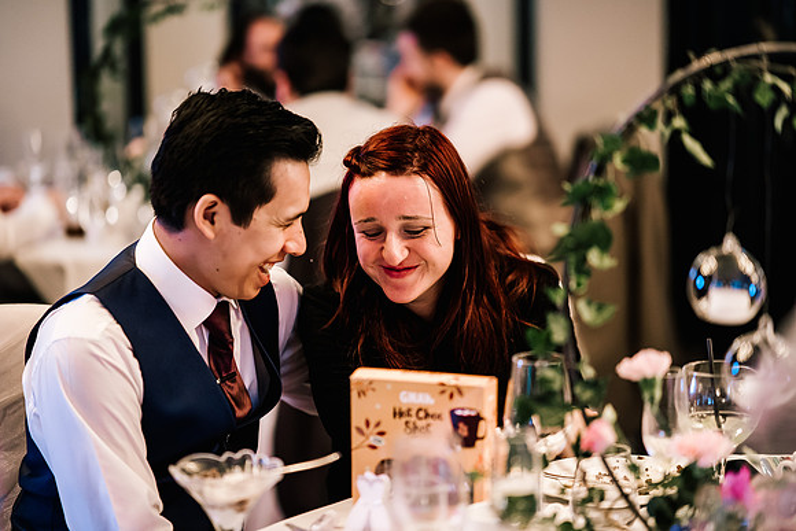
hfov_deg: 23.7
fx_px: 1894
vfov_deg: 16.0
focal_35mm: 86
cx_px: 398
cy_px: 266
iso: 2000
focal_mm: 85
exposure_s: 1/250
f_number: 1.4
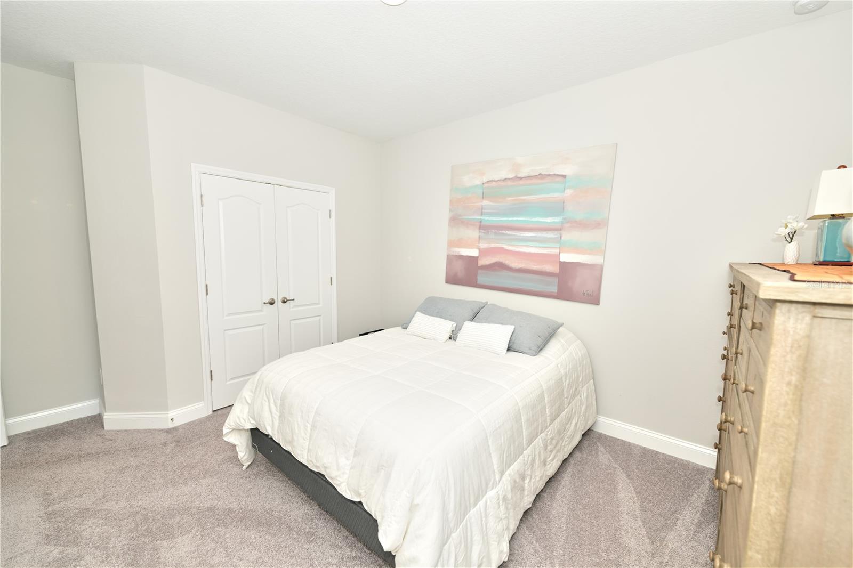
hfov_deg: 104.3
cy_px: 284
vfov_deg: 81.2
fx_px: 332
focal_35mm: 14
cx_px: 426
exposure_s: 1/200
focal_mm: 14
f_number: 4
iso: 400
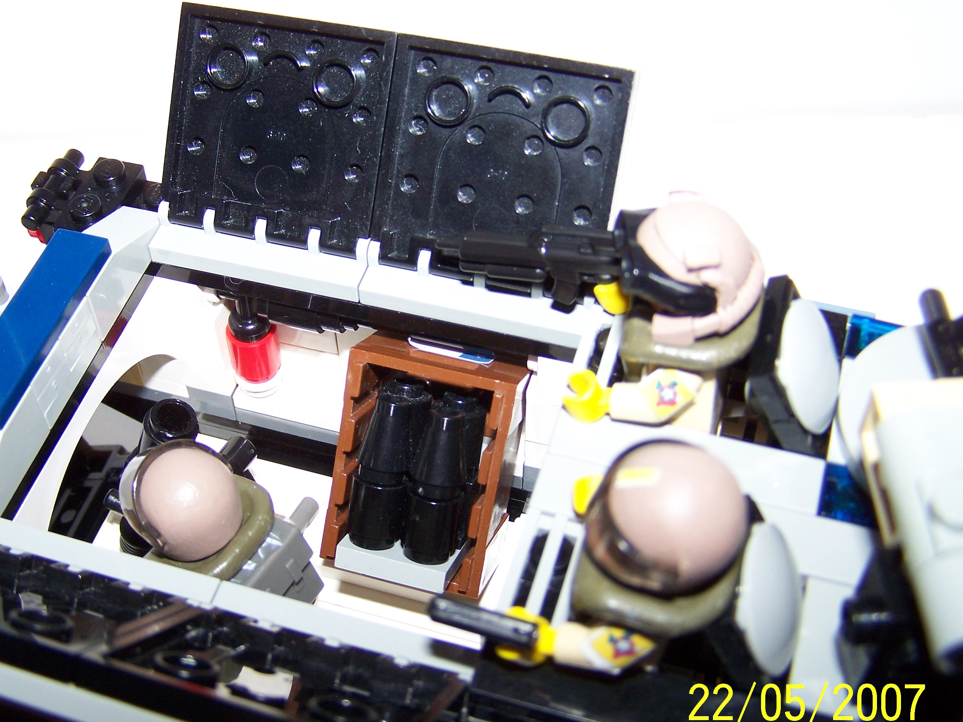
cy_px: 365
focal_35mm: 47
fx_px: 1308
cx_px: 395
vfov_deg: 30.9
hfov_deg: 40.3
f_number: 2.8
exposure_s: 1/40
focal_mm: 6.3
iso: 80
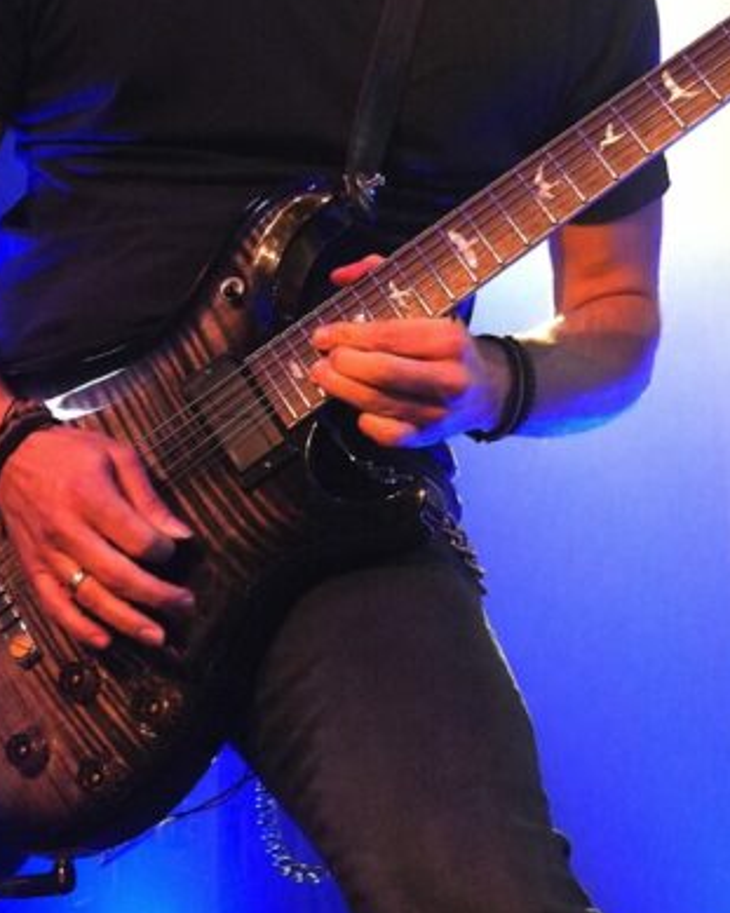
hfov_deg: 20.4
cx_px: 340
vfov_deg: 25.3
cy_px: 563
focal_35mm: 75
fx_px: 2026
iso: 2500
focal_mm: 18
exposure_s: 1/160
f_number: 3.5
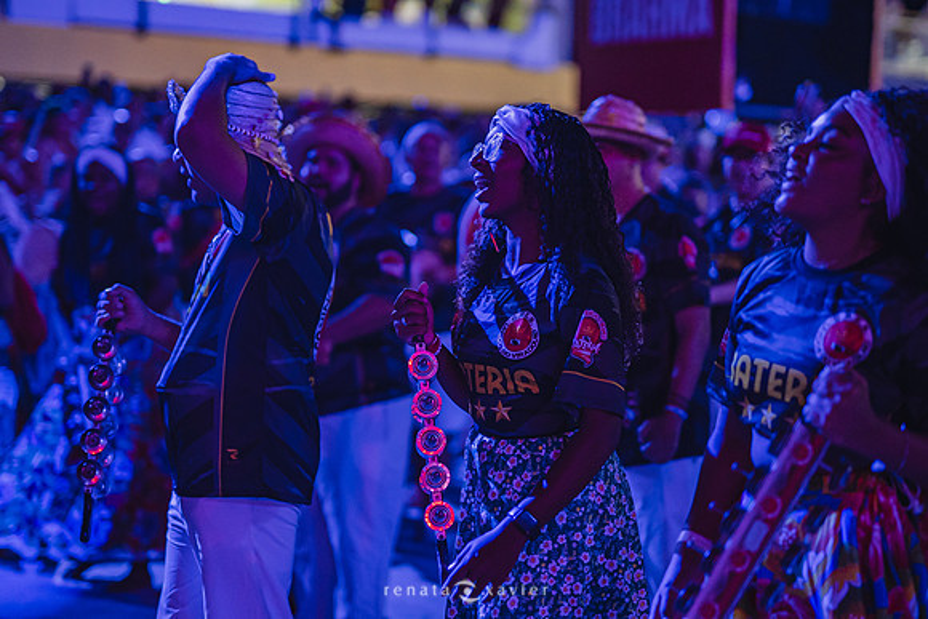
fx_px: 1934
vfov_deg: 18.2
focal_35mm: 75
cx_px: 464
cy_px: 310
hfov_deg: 27.0
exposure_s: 1/1000
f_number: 1.2
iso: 1600
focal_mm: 50
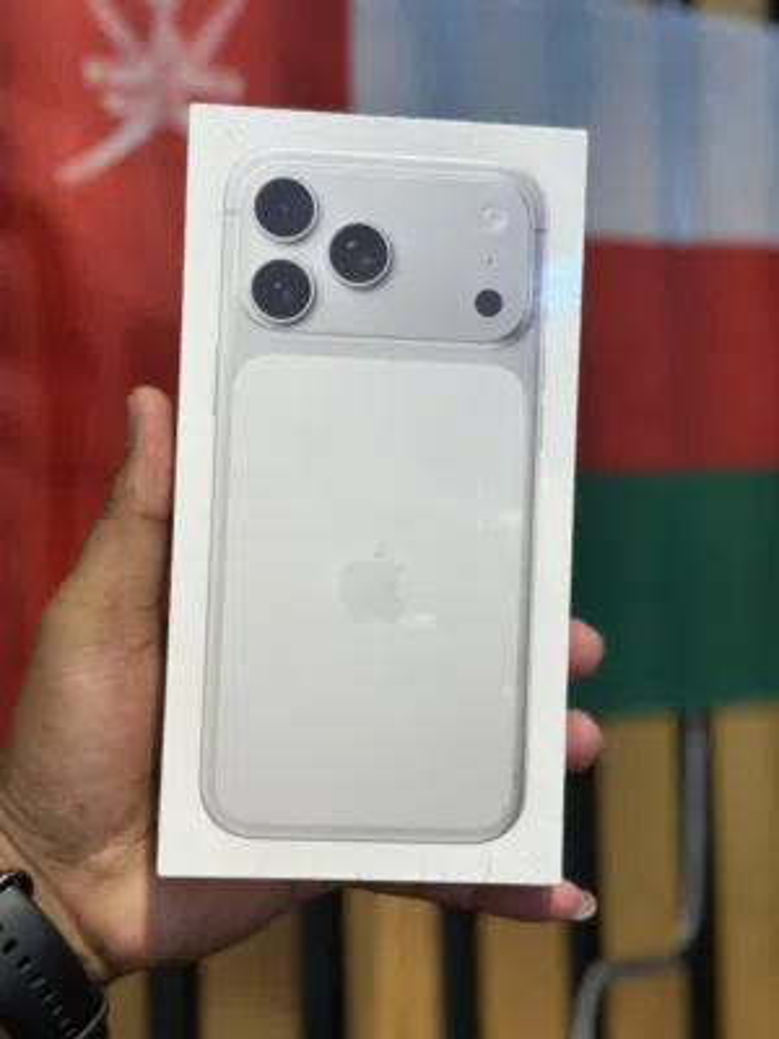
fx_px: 1440
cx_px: 390
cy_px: 520
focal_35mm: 48
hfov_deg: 30.3
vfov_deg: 39.7
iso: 80
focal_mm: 6.86
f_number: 1.78
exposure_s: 1/546
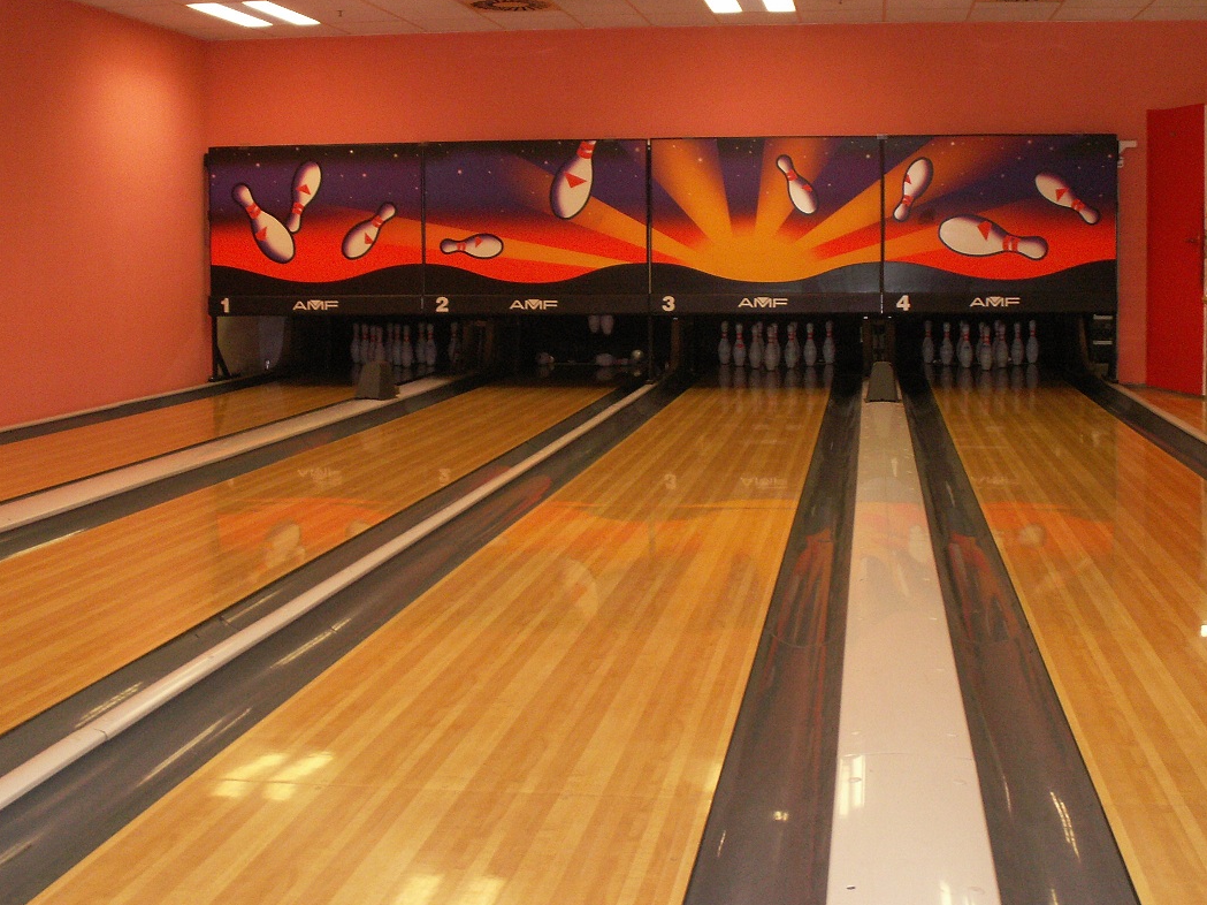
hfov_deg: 40.4
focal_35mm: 47
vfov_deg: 30.7
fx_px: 1638
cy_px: 342
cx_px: 658
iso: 160
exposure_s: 1/40
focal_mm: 5.86
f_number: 2.8
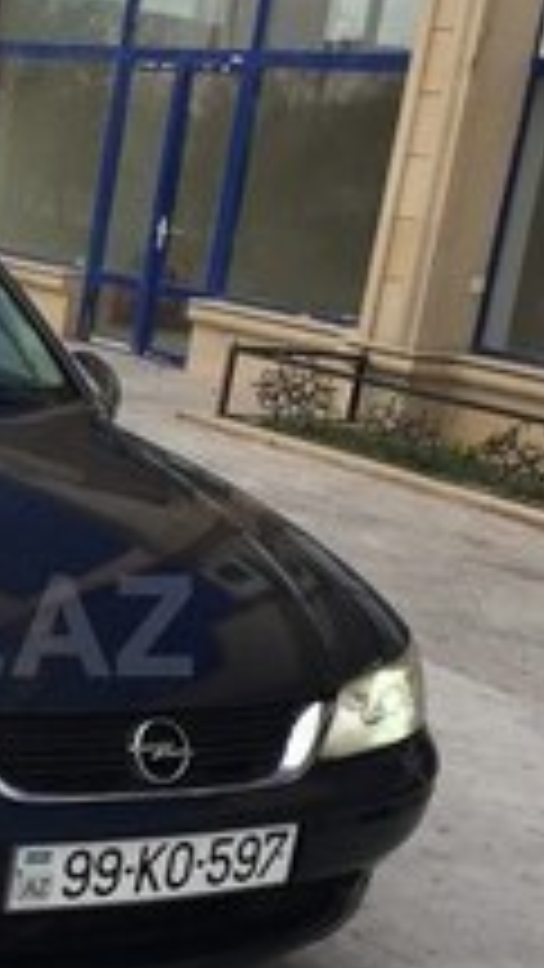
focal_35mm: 73
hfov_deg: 15.8
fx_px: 1871
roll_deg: -7.7
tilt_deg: -14.1
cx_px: -153
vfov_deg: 28.8
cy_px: 626
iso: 32
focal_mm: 4.15
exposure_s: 1/229
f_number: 2.2
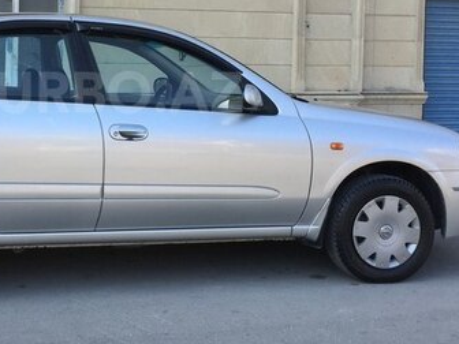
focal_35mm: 57
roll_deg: -0.4
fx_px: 756
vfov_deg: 25.4
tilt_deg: -1.6
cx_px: 102
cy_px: 92
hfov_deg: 33.0
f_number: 2.2
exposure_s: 1/455
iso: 32
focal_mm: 4.15
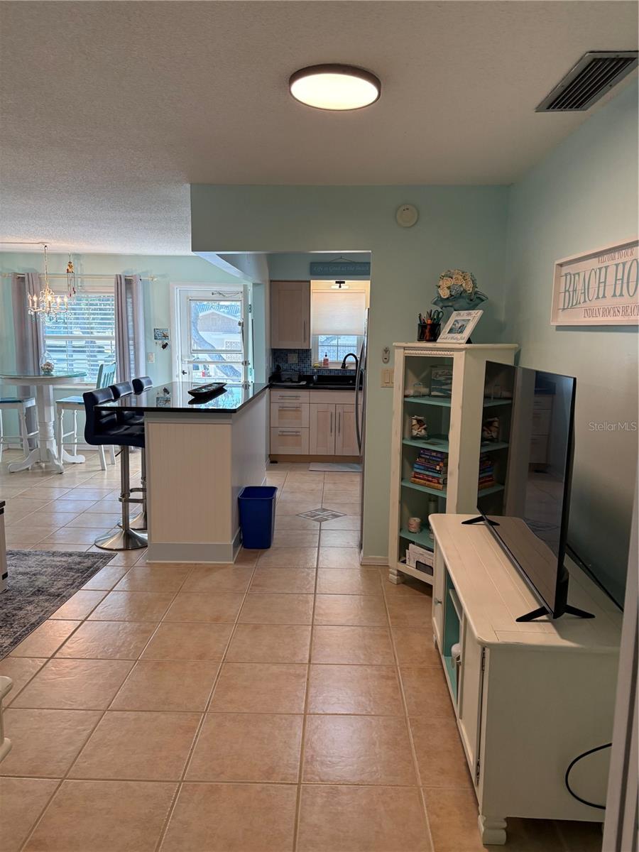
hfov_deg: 53.1
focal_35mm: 26
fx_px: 640
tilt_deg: -8.3
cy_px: 426
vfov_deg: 67.3
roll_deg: -1.2
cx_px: 320
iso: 125
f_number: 1.6
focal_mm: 5.96
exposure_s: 1/120
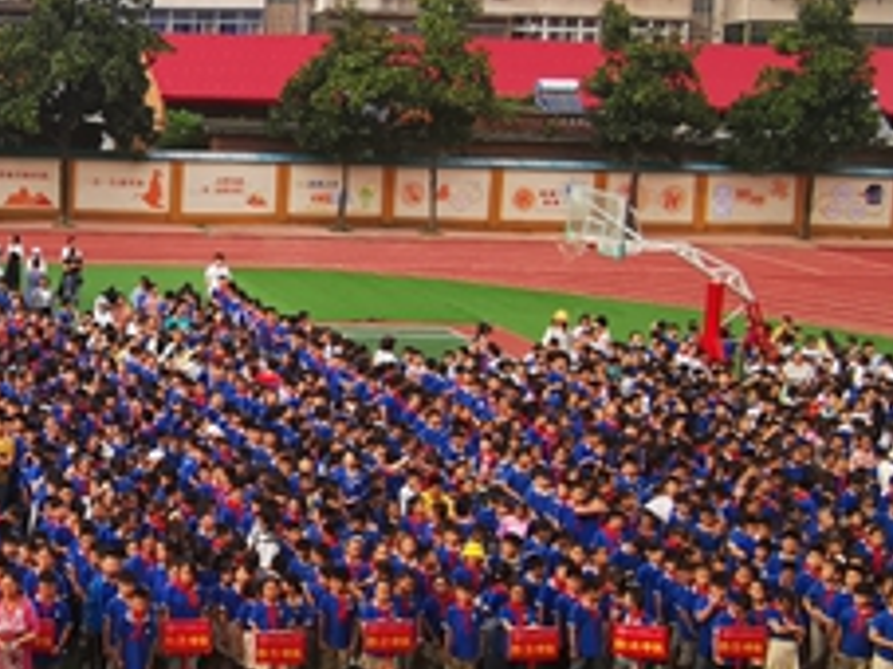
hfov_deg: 27.9
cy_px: 185
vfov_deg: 24.2
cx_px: -197
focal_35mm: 60
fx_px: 1547
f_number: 2.2
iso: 50
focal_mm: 2.26
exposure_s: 1/482
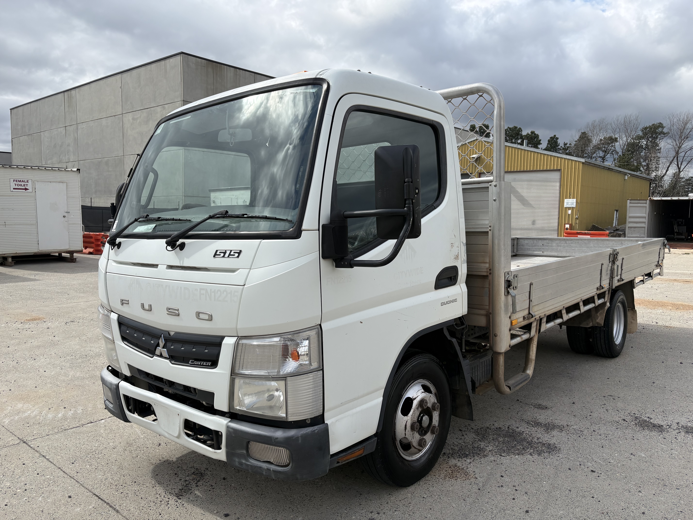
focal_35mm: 26
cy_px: 260
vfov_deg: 53.1
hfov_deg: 67.3
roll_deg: -1.2
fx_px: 521
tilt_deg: -5.7
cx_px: 346
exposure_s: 1/2985
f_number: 1.6
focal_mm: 5.96
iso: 50
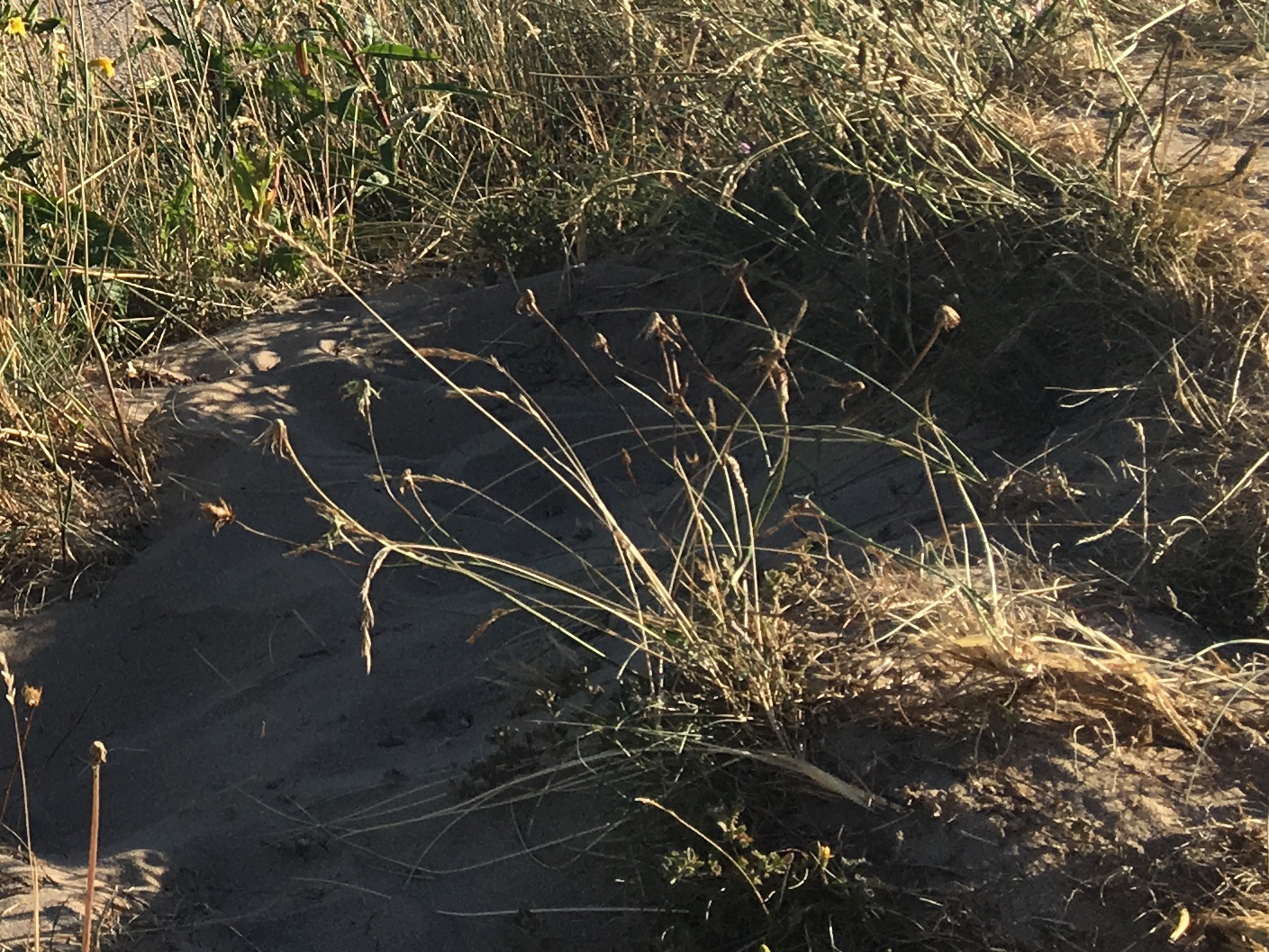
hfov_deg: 21.3
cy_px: -102
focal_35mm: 83
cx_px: -385
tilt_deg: -9.1
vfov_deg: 17.2
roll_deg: +0.8
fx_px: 3043
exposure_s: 1/1399
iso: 25
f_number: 2.2
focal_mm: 4.15
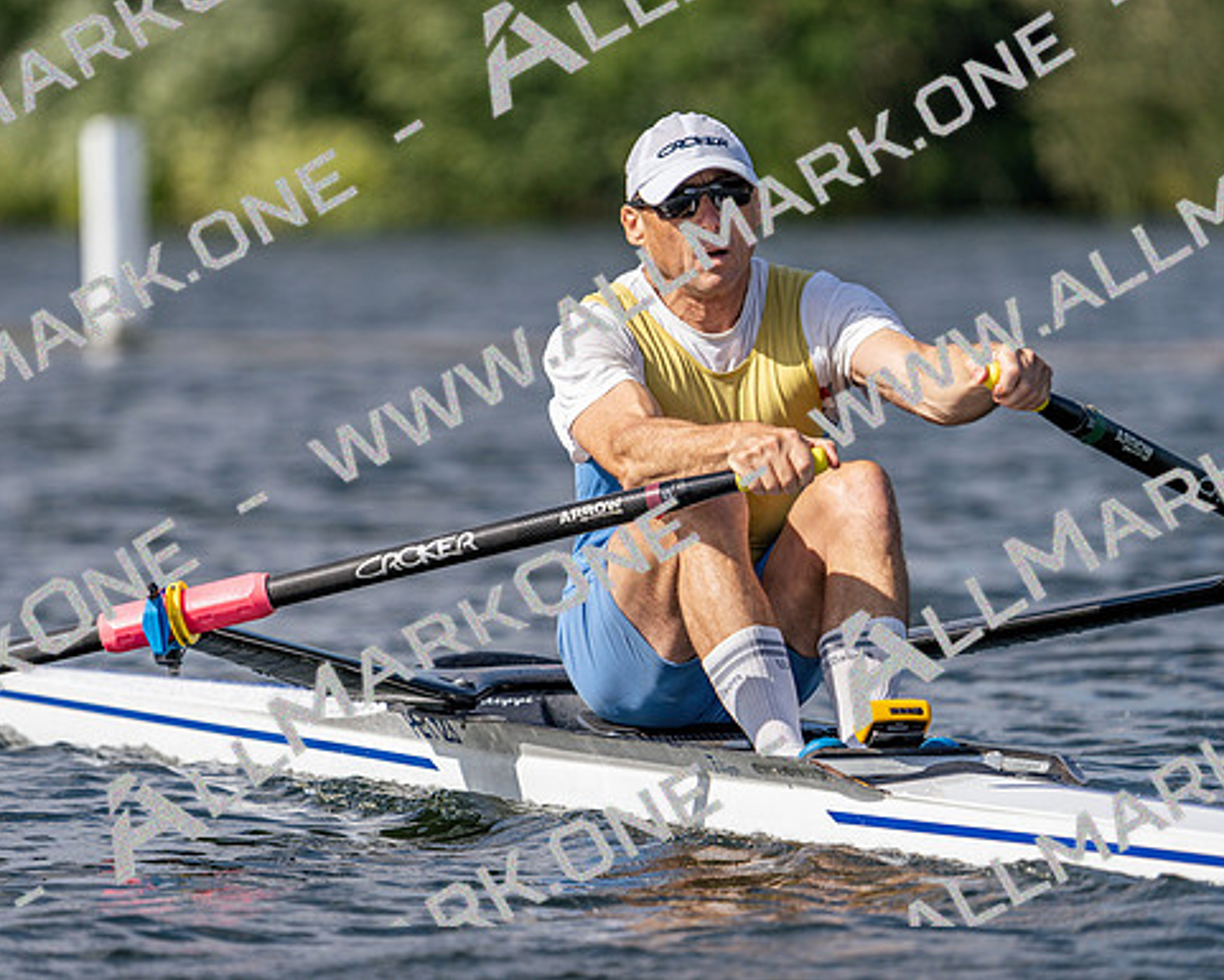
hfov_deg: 4.0
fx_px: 17464
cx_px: 623
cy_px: 490
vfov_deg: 3.2
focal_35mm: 482
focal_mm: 426
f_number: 6.3
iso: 160
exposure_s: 1/1600
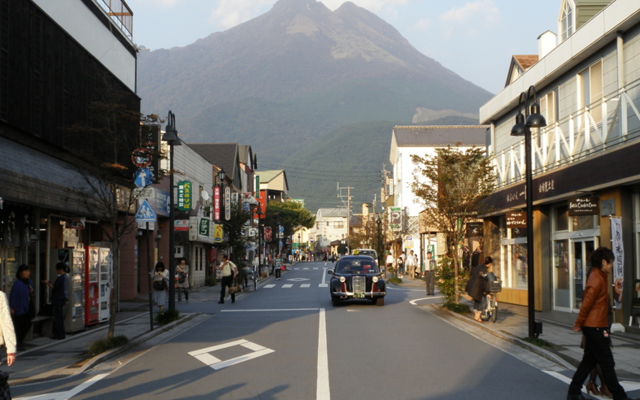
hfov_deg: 36.3
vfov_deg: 23.1
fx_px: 977
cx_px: 316
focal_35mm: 56
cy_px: 209
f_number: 4.3
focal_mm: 9.1
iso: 64
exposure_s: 1/250
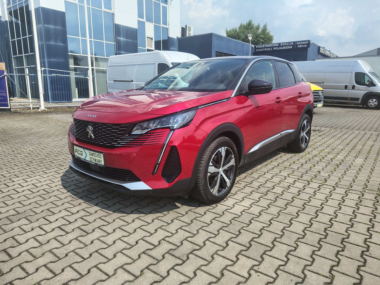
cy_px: 142
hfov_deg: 71.6
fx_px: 263
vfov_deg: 56.8
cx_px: 190
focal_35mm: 24
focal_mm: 5.56
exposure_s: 1/1753
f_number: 1.8
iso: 100
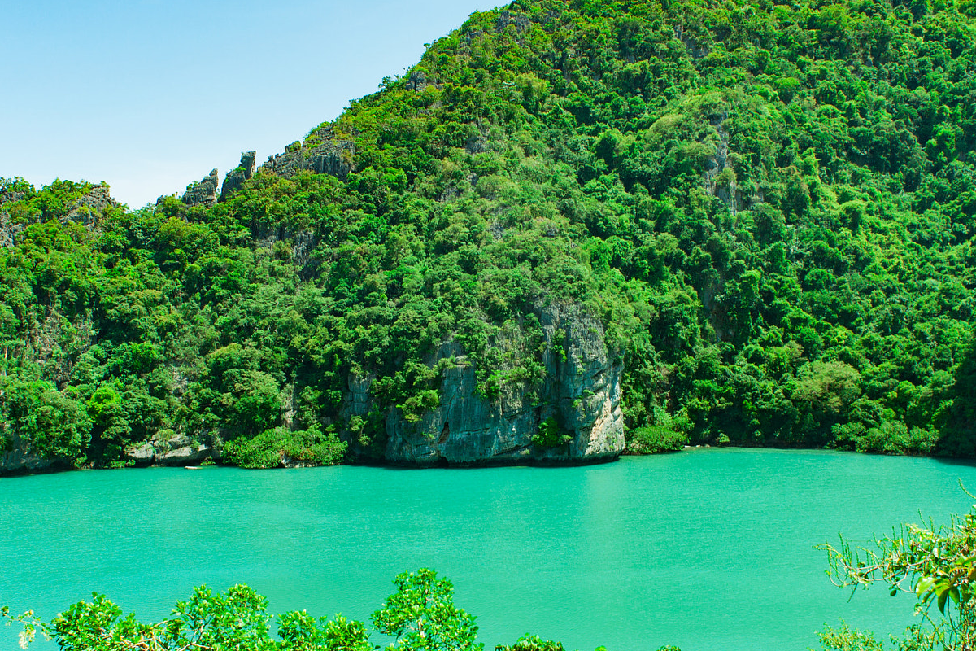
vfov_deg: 33.3
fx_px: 1084
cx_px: 454
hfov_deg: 48.4
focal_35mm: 40
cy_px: 399
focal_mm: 20
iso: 100
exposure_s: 1/125
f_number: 8
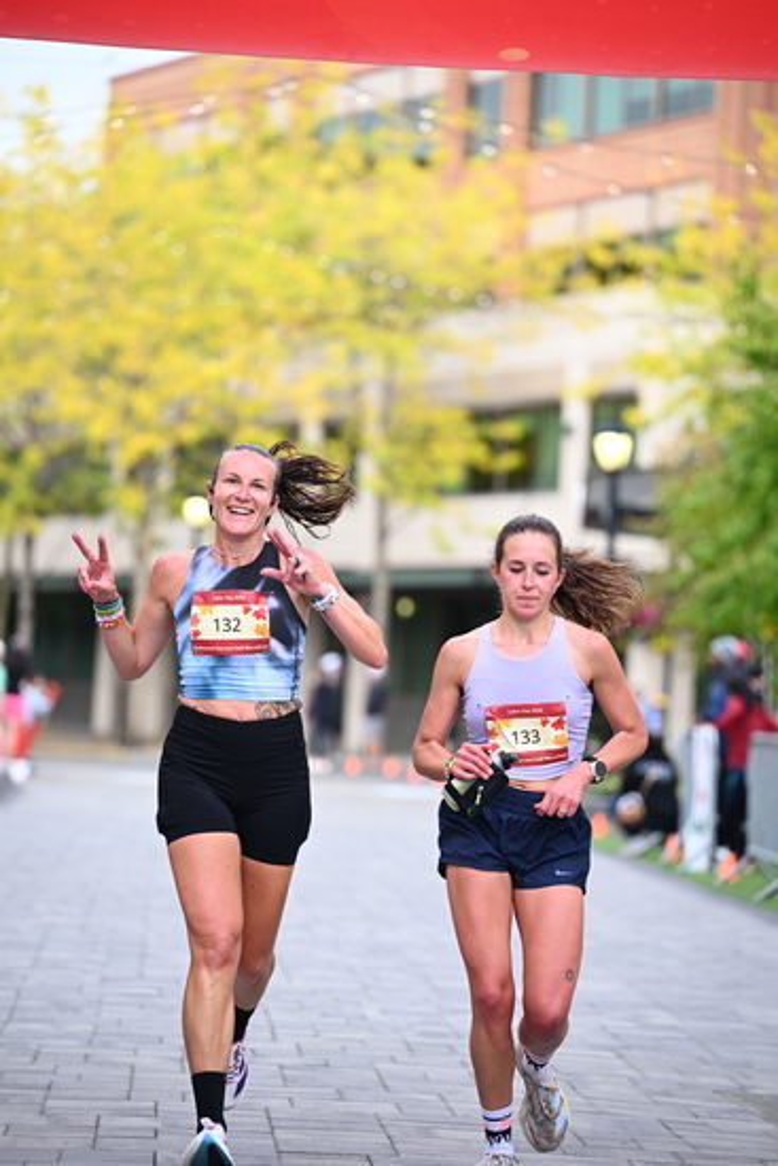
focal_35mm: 135
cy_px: 583
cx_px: 389
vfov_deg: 15.2
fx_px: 4373
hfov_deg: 10.2
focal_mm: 135
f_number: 2.8
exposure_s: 1/1600
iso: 1000
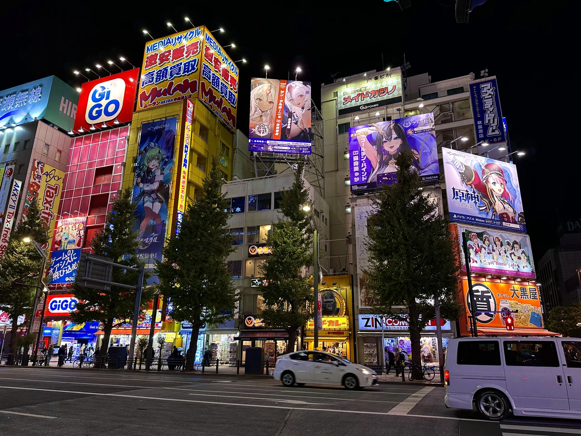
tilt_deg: +17.3
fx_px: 403
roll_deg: -0.6
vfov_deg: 56.8
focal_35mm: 24
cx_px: 290
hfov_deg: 71.6
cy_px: 218
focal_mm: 6.86
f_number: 1.78
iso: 160
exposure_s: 1/50
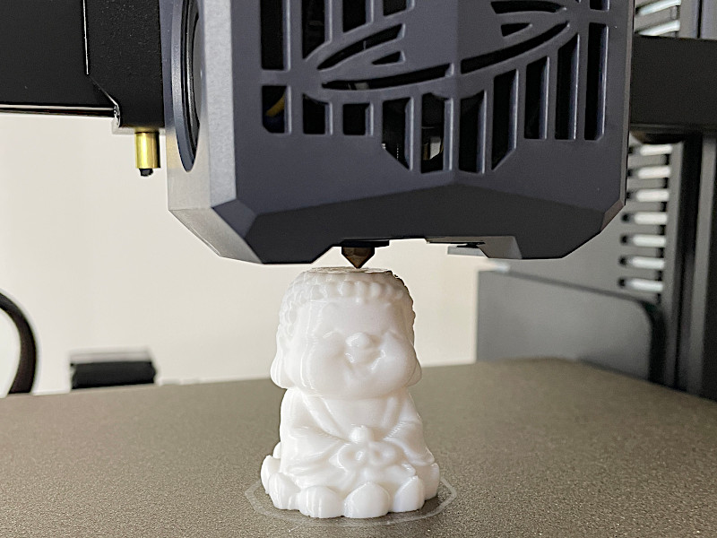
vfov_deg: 53.1
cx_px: 358
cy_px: 269
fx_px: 539
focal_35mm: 26
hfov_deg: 67.3
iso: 125
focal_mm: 4.2
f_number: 1.6
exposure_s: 1/67
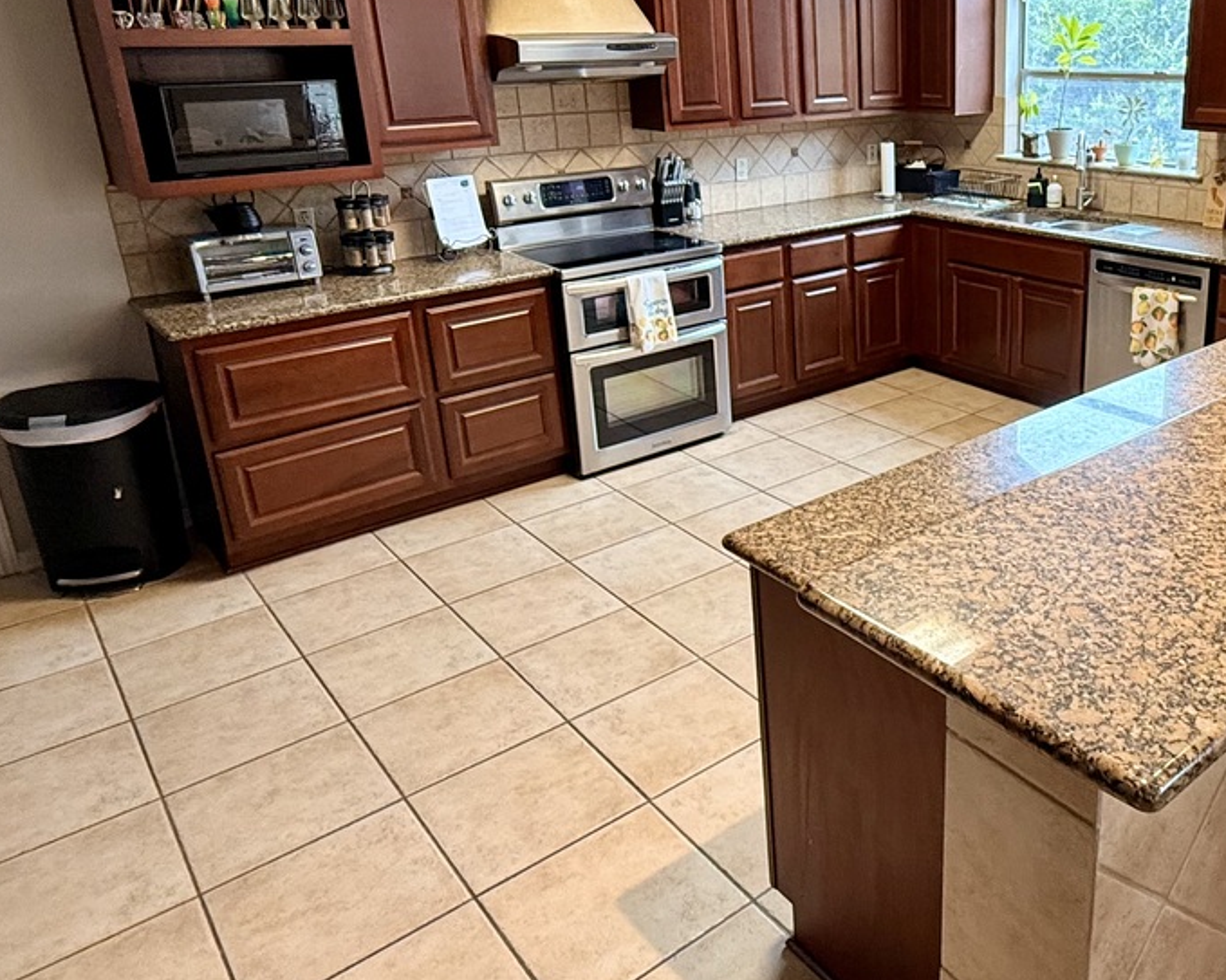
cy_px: 356
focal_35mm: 29
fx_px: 1052
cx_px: 901
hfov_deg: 57.7
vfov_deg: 49.4
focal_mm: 2.22
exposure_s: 1/60
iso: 200
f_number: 2.2
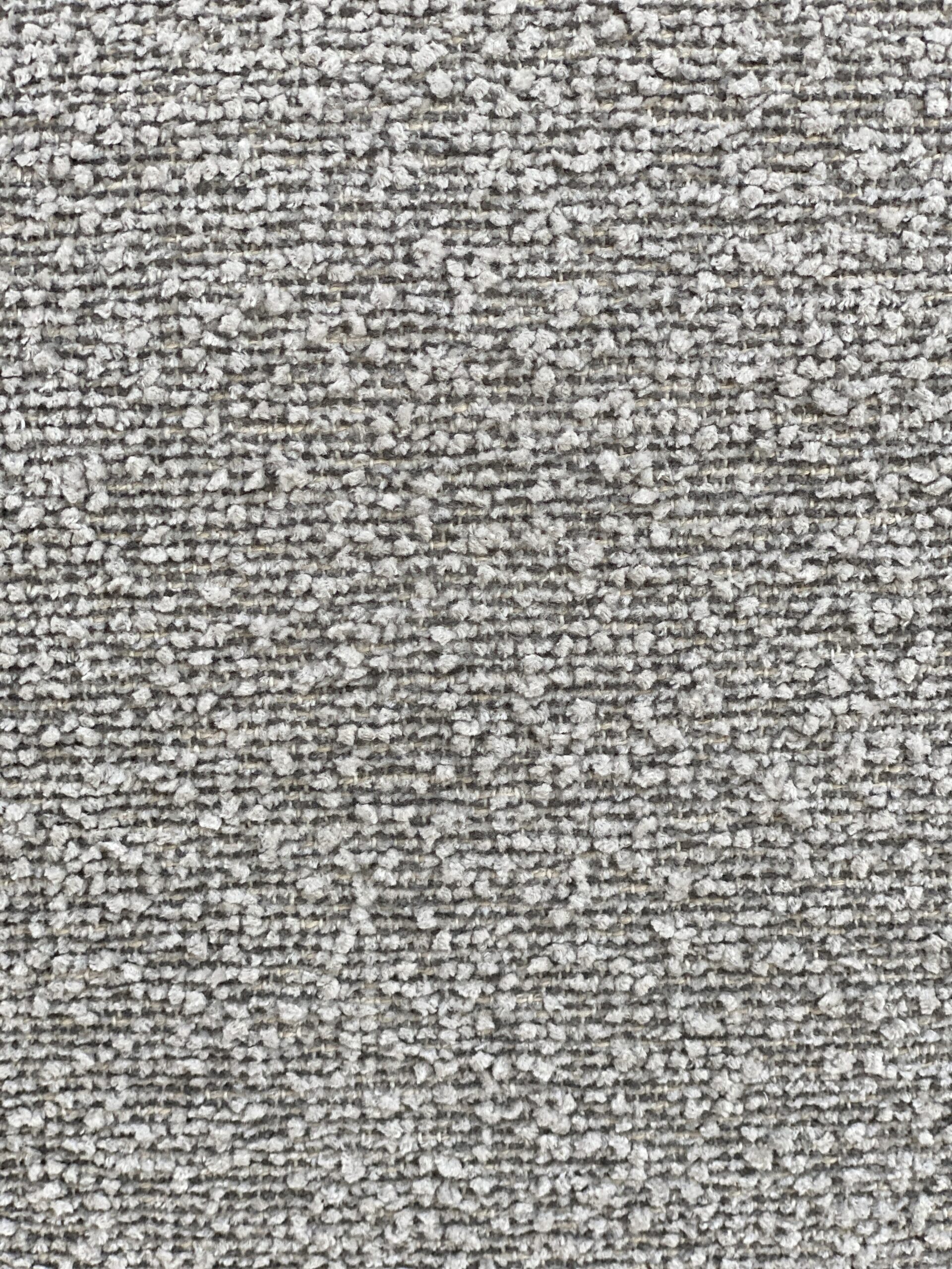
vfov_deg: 36.8
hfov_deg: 28.0
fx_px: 1907
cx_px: 476
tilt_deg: -24.5
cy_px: 634
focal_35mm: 52
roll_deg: +0.9
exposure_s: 1/122
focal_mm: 6
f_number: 2
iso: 50
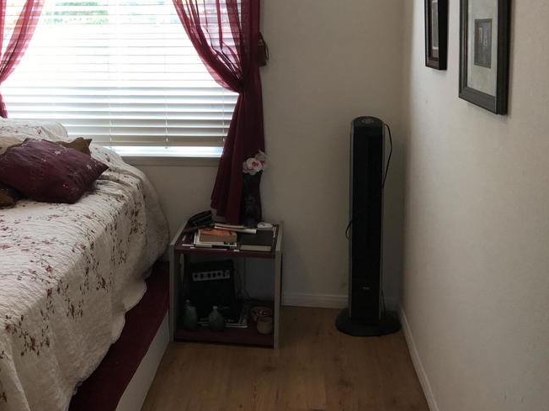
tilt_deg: -5.8
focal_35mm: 44
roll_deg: +0.1
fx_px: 698
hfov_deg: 42.6
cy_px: 94
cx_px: 204
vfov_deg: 32.2
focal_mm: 3.99
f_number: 1.8
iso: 25
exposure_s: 1/40
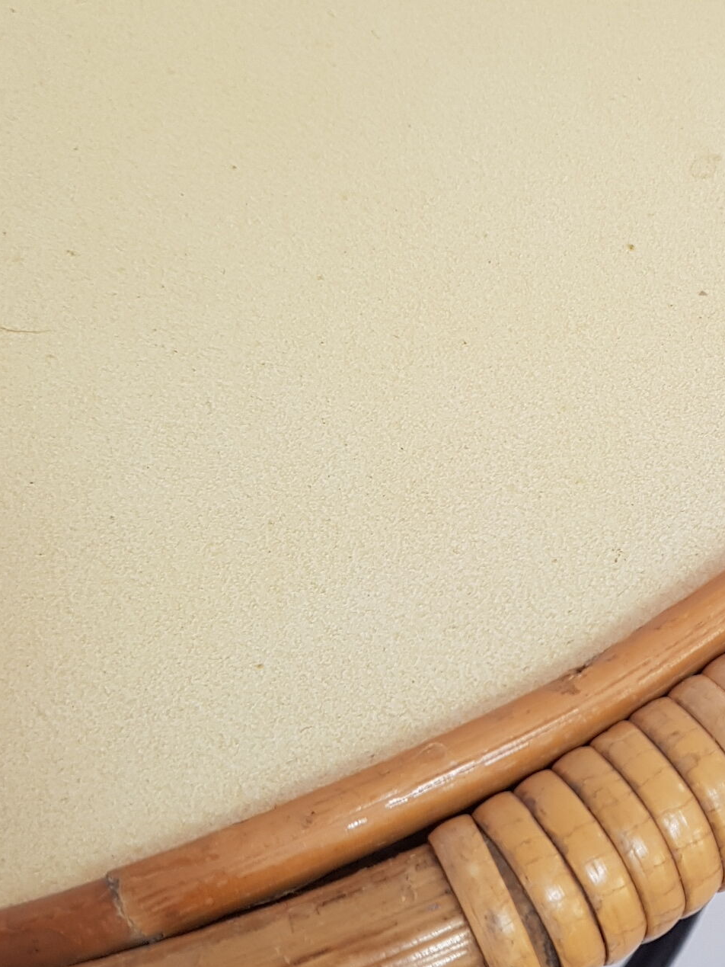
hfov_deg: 23.3
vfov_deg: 32.7
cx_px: 794
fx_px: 1647
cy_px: 475
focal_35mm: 59
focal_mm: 4.2
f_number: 1.7
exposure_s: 1/100
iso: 64
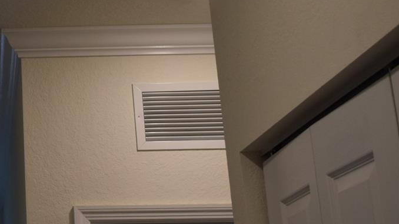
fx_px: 941
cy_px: 80
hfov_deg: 22.2
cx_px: -71
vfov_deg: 13.6
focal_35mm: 89
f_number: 5
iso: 400
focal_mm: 24
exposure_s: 1/100
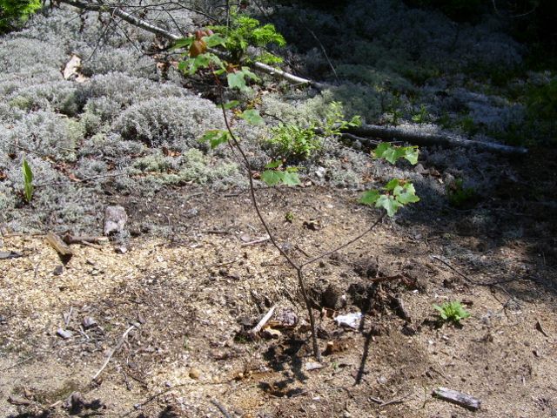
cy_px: 209
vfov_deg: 25.7
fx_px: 917
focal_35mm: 57
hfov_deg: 33.8
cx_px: 278
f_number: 5.6
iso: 80
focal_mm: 9.4
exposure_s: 1/350
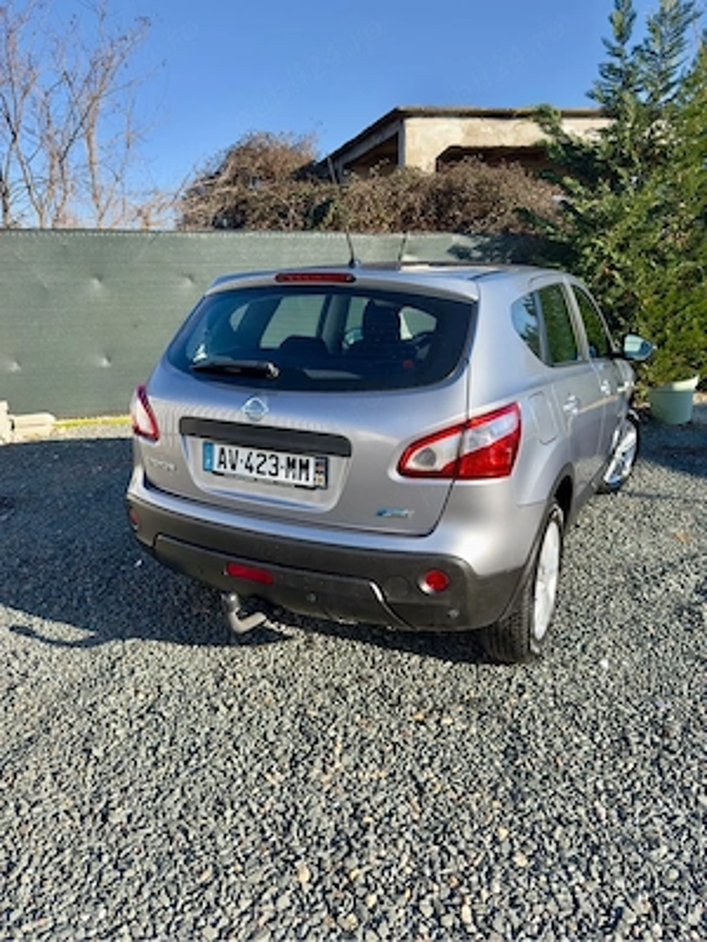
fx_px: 654
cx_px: 354
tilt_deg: -14.0
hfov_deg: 56.8
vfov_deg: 71.6
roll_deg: +1.2
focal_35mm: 24
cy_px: 471
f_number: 1.78
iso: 80
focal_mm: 6.86
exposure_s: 1/2232
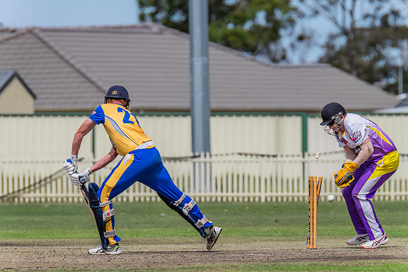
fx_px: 6801
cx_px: 204
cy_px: 136
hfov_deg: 3.4
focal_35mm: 600
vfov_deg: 2.3
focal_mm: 600
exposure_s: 1/2500
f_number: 8
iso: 800
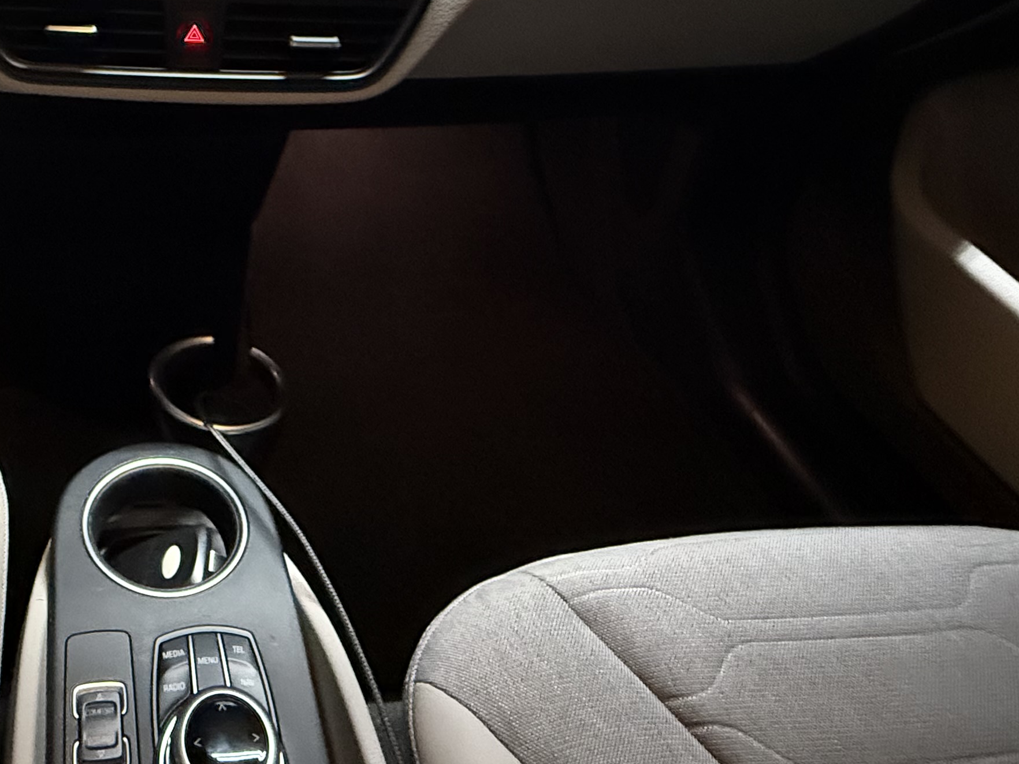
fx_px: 942
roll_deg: -3.9
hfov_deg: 52.4
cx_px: 176
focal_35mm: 32
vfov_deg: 38.0
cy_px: -40
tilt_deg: -21.1
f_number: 2.2
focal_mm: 2.22
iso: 1250
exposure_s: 1/40
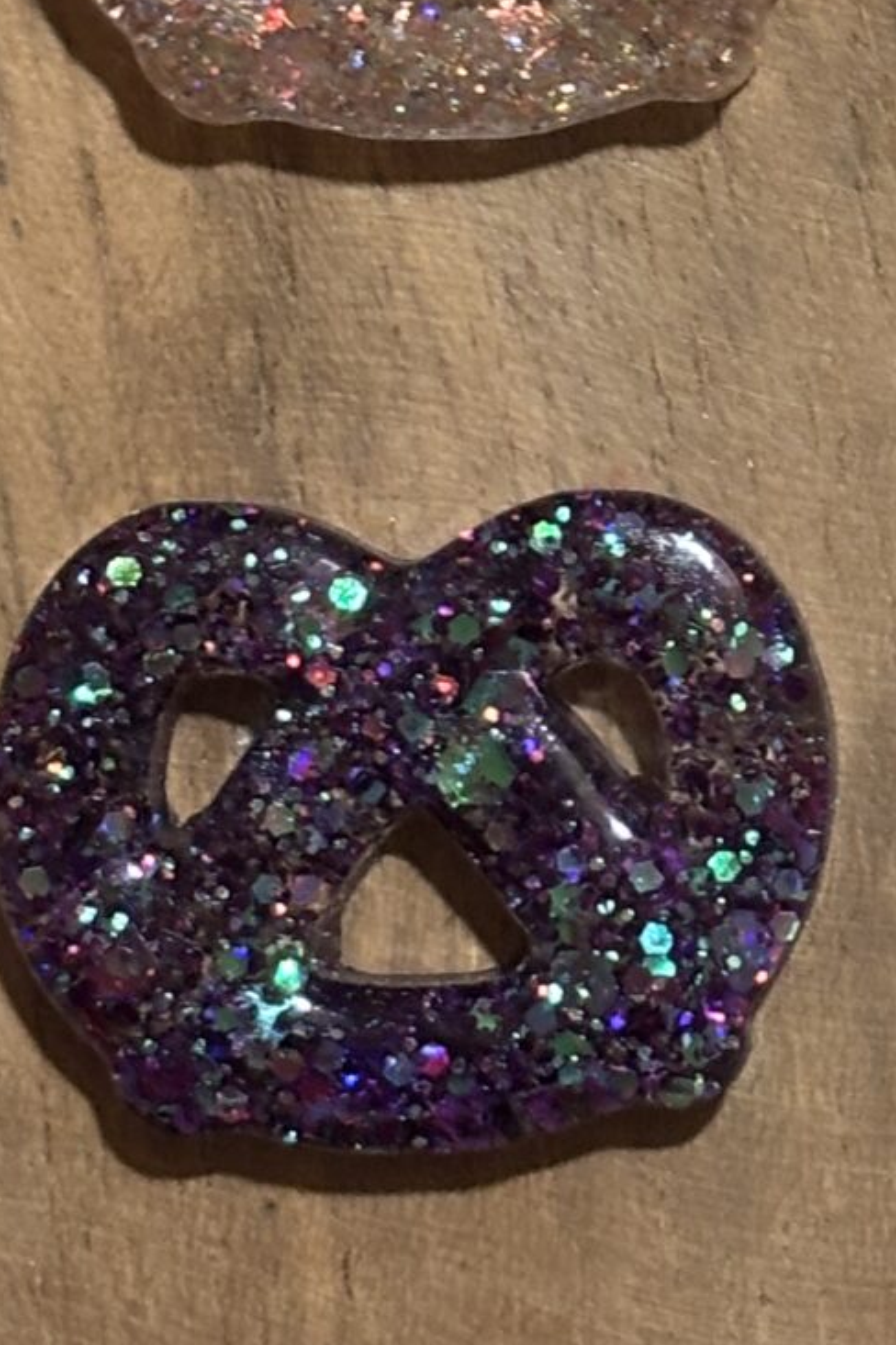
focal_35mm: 189
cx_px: 1370
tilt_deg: -69.9
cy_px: -79
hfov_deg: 7.1
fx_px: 7062
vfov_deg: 10.8
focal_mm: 5.96
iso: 200
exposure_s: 1/33
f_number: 1.6
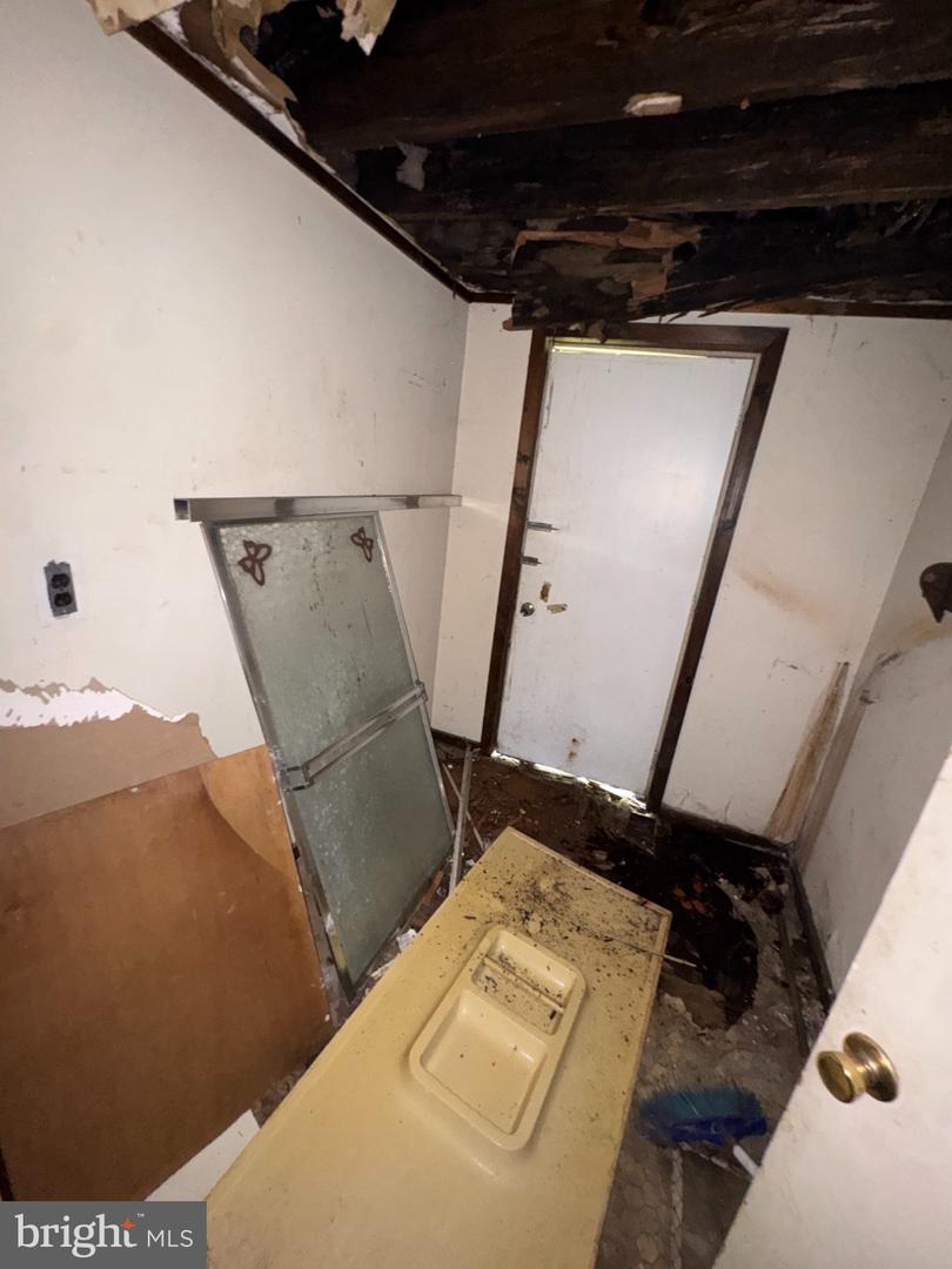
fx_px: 513
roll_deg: -7.3
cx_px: 476
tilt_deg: -18.7
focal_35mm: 14
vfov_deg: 102.1
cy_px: 634
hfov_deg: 85.7
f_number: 2.2
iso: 200
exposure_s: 1/16
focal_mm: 2.22
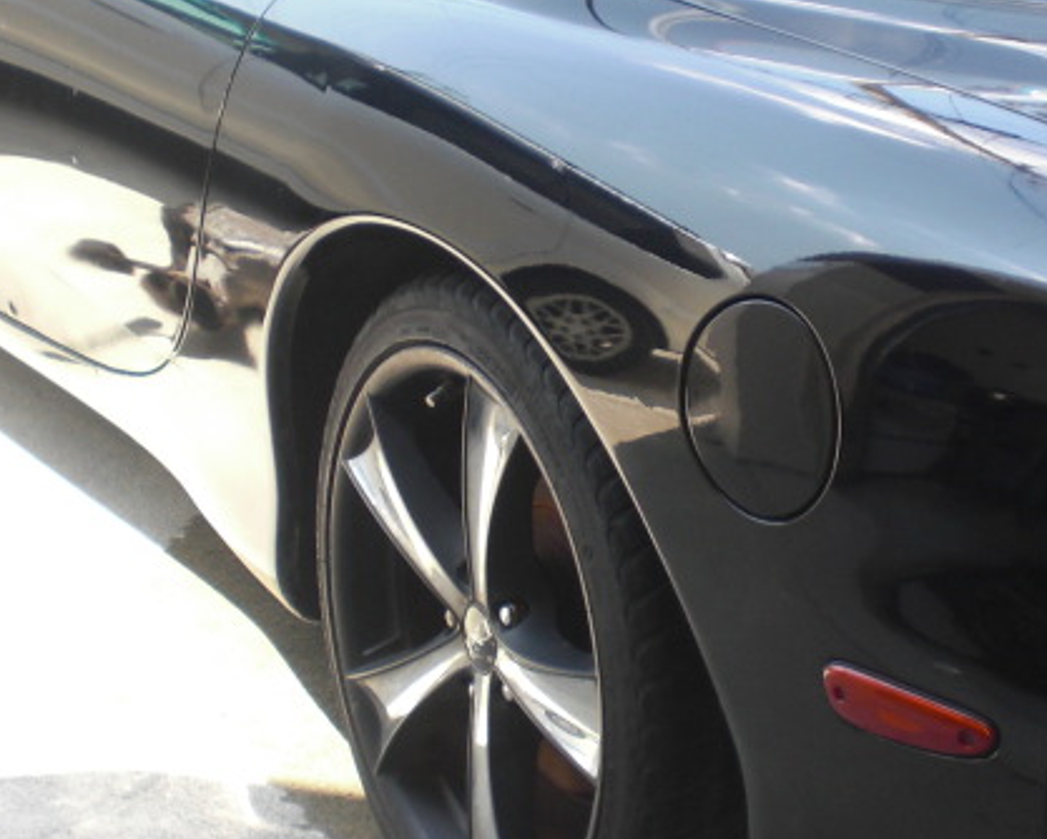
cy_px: 327
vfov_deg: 16.9
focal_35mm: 91
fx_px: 2821
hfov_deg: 20.8
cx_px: 813
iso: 64
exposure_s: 1/160
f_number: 3.1
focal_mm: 6.3
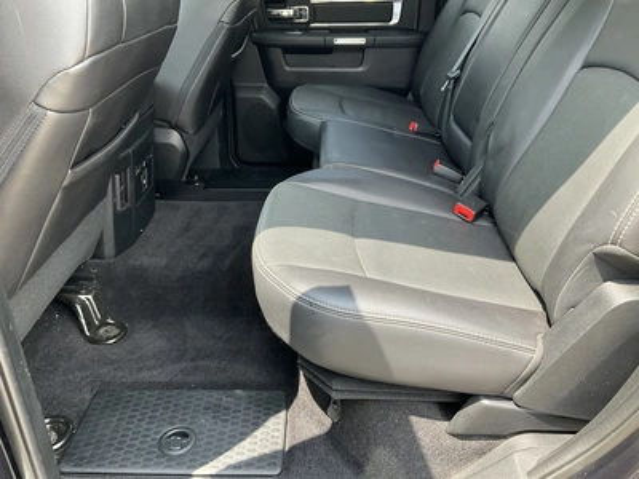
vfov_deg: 48.2
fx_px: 535
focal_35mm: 29
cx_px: 320
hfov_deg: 61.7
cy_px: 240
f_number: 1.8
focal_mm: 3
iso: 25
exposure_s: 1/122
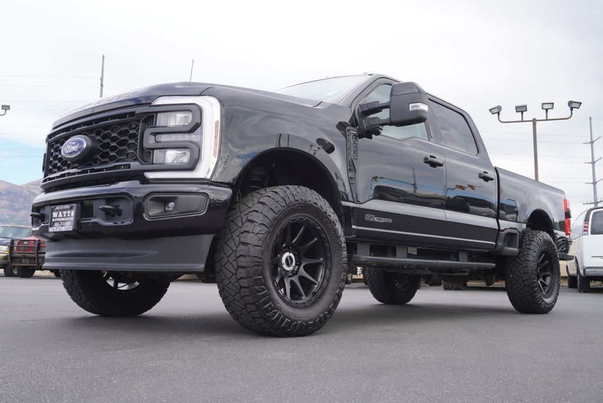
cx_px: 302
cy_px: 202
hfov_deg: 55.1
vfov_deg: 38.4
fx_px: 578
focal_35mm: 34
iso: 100
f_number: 6.3
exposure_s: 1/125
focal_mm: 23
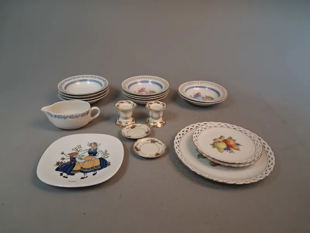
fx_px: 242
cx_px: 155
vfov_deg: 51.4
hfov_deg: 65.3
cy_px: 116
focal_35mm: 27
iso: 400
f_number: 1.8
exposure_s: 1/100
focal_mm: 4
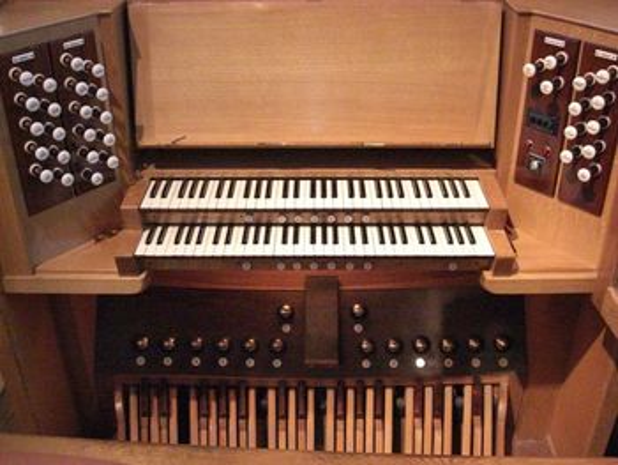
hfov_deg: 48.9
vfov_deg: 37.8
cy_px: 232
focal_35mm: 38
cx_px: 309
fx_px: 679
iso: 1600
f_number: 2.8
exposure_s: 1/60
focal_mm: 7.9
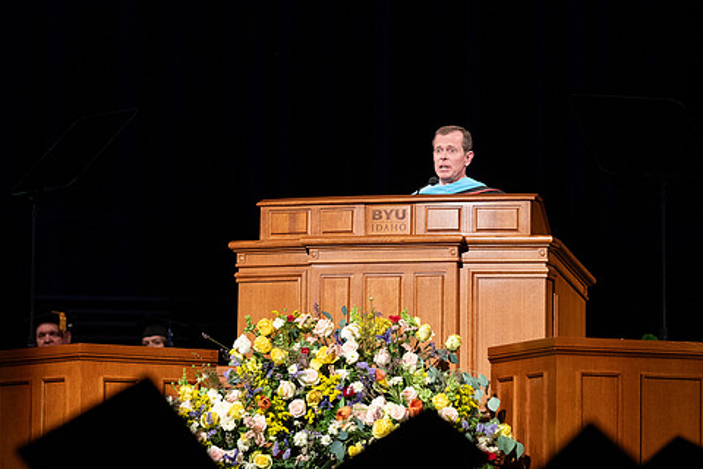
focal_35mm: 153
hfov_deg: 13.4
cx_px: 446
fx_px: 2988
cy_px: 154
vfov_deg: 9.0
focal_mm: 85
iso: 1600
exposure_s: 1/320
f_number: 2.8
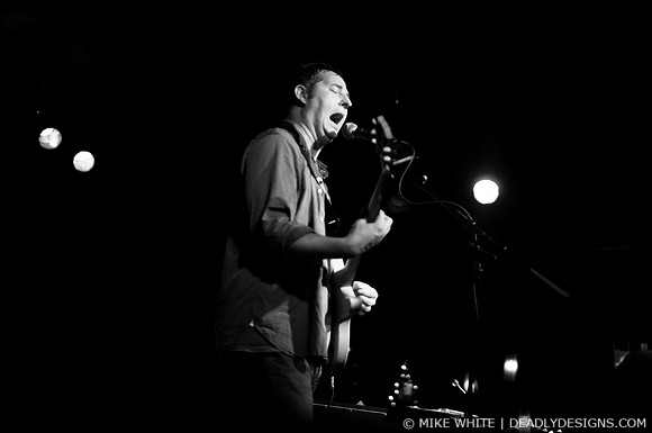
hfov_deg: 43.7
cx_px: 326
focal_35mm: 45
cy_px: 216
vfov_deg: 29.8
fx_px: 814
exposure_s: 1/160
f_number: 1.8
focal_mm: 30
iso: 1000
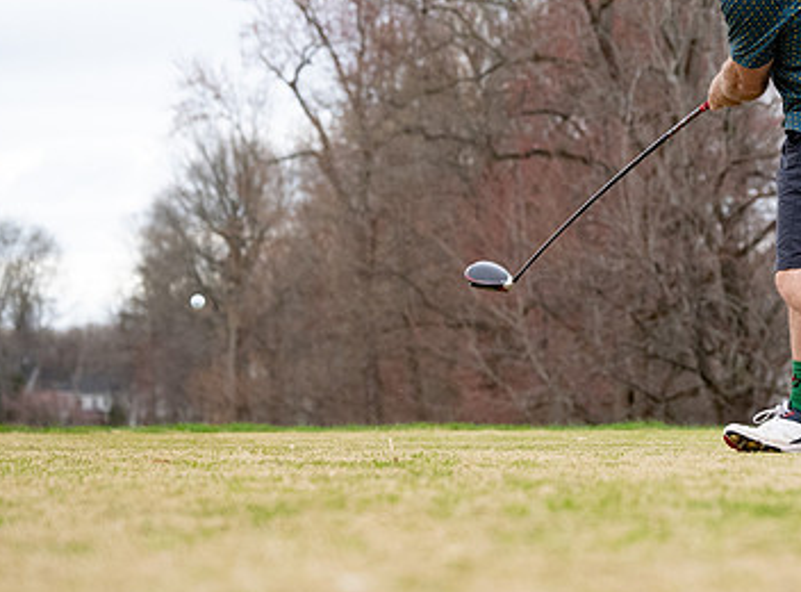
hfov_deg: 14.1
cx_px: 727
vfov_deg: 10.6
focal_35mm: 139
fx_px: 3199
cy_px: 235
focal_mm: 45
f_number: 2.8
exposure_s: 1/3200
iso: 1250
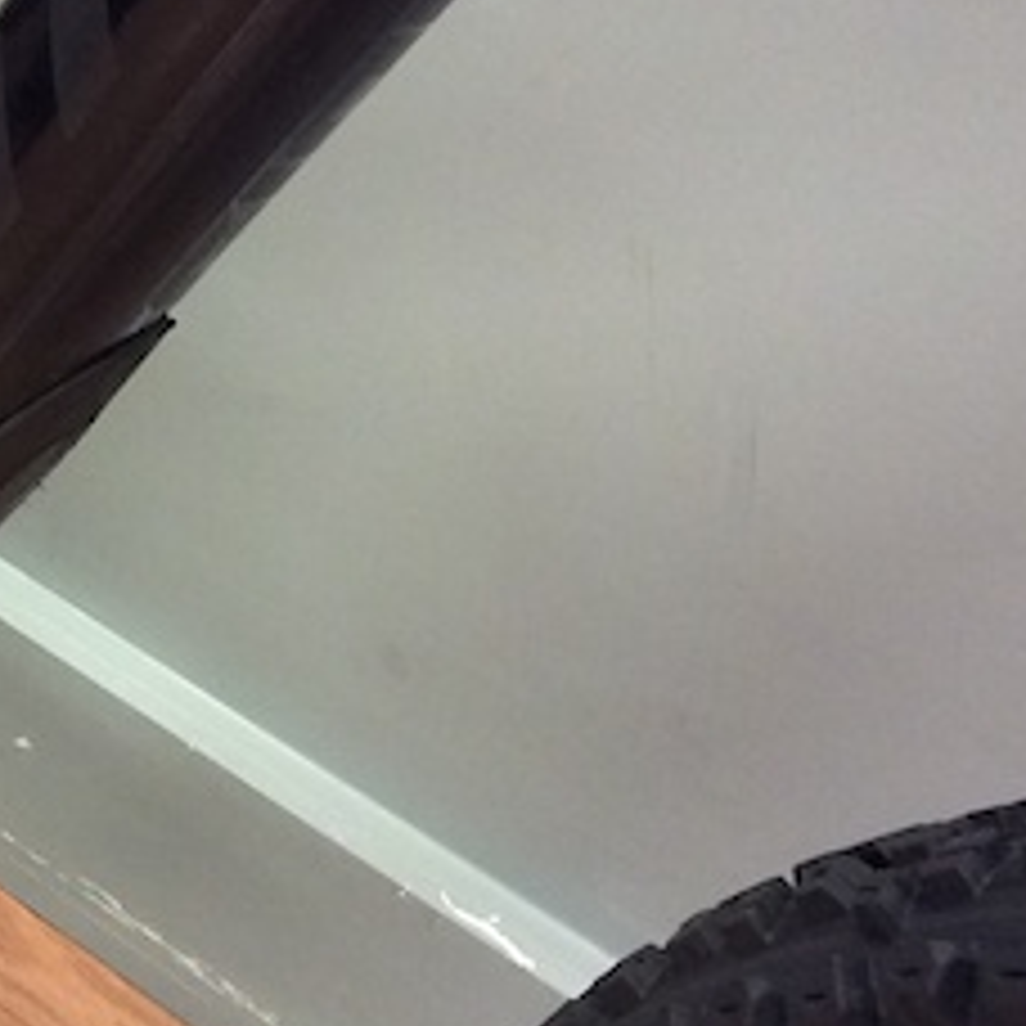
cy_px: 562
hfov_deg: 16.9
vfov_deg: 17.6
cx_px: -158
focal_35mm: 99
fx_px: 3320
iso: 125
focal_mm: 3.3
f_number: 2.4
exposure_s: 1/24
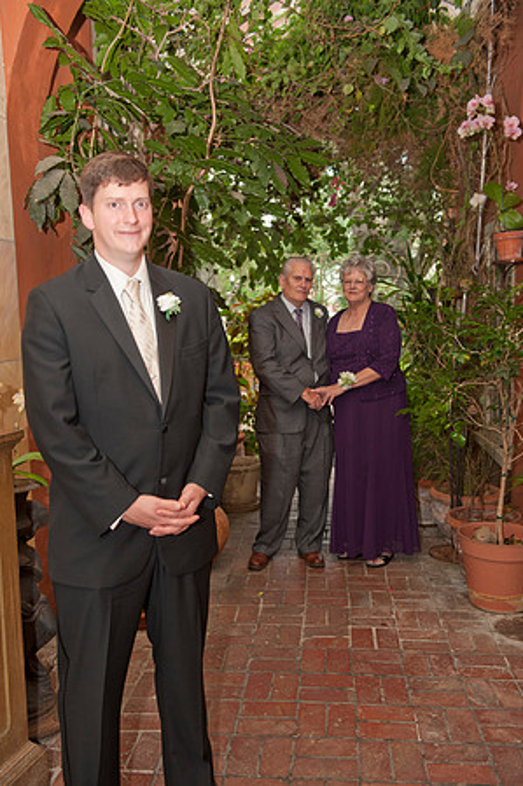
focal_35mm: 34
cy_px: 393
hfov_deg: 38.8
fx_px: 743
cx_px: 262
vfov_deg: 55.8
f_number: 4
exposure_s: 1/100
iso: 250
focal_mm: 34
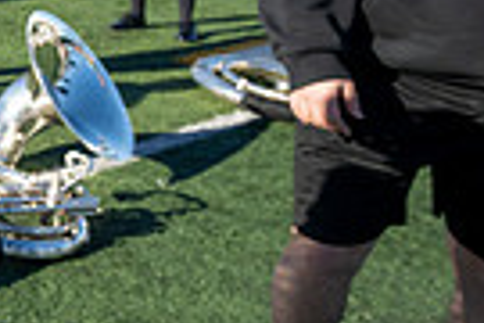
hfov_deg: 21.6
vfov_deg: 21.1
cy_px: -63
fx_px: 807
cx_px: -387
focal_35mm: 60
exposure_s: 1/2000
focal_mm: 14
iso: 160
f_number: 4
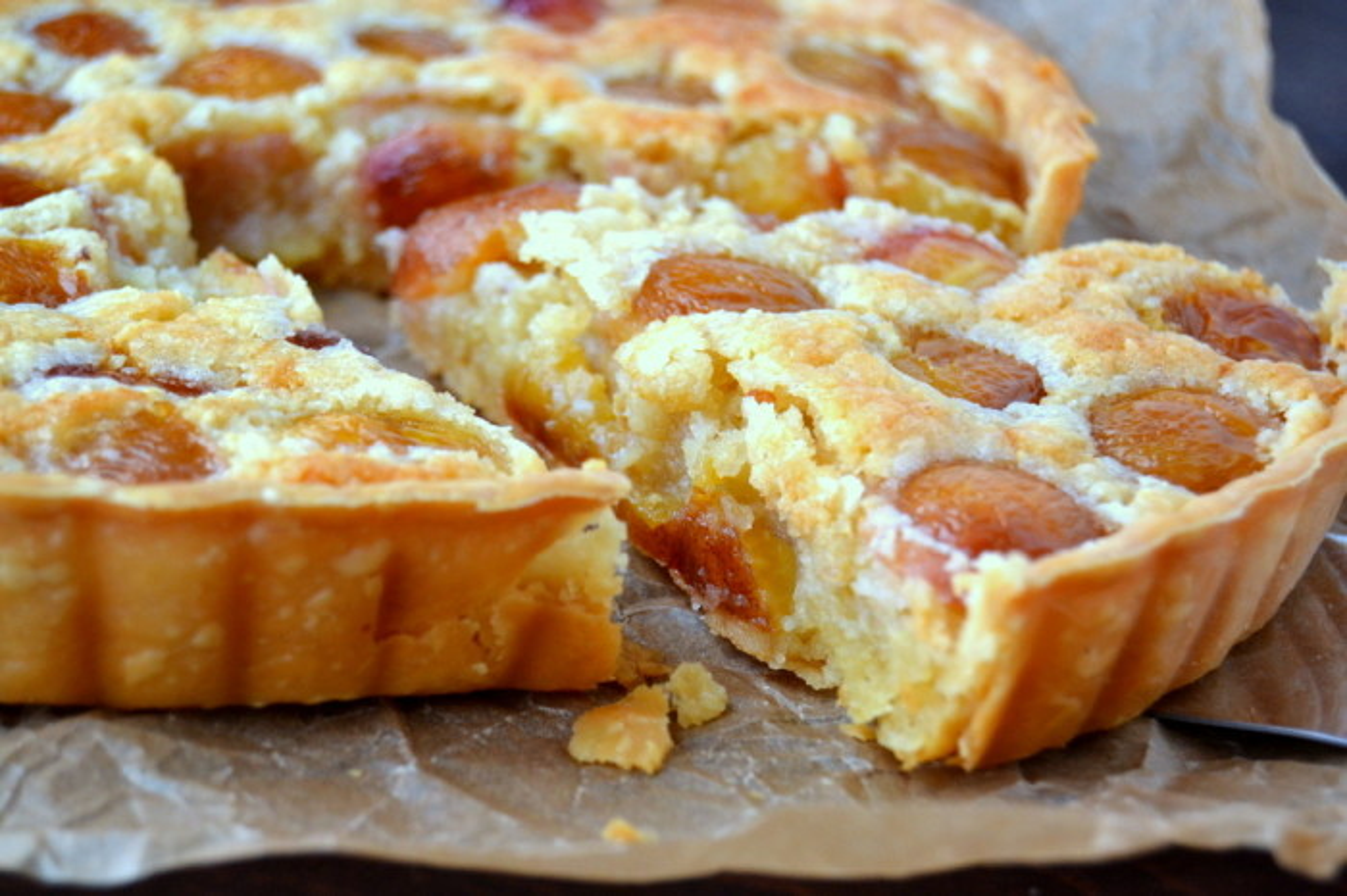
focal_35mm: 82
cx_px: 674
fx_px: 3085
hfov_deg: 24.6
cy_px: 448
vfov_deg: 16.5
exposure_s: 1/500
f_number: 5.6
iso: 1000
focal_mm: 55
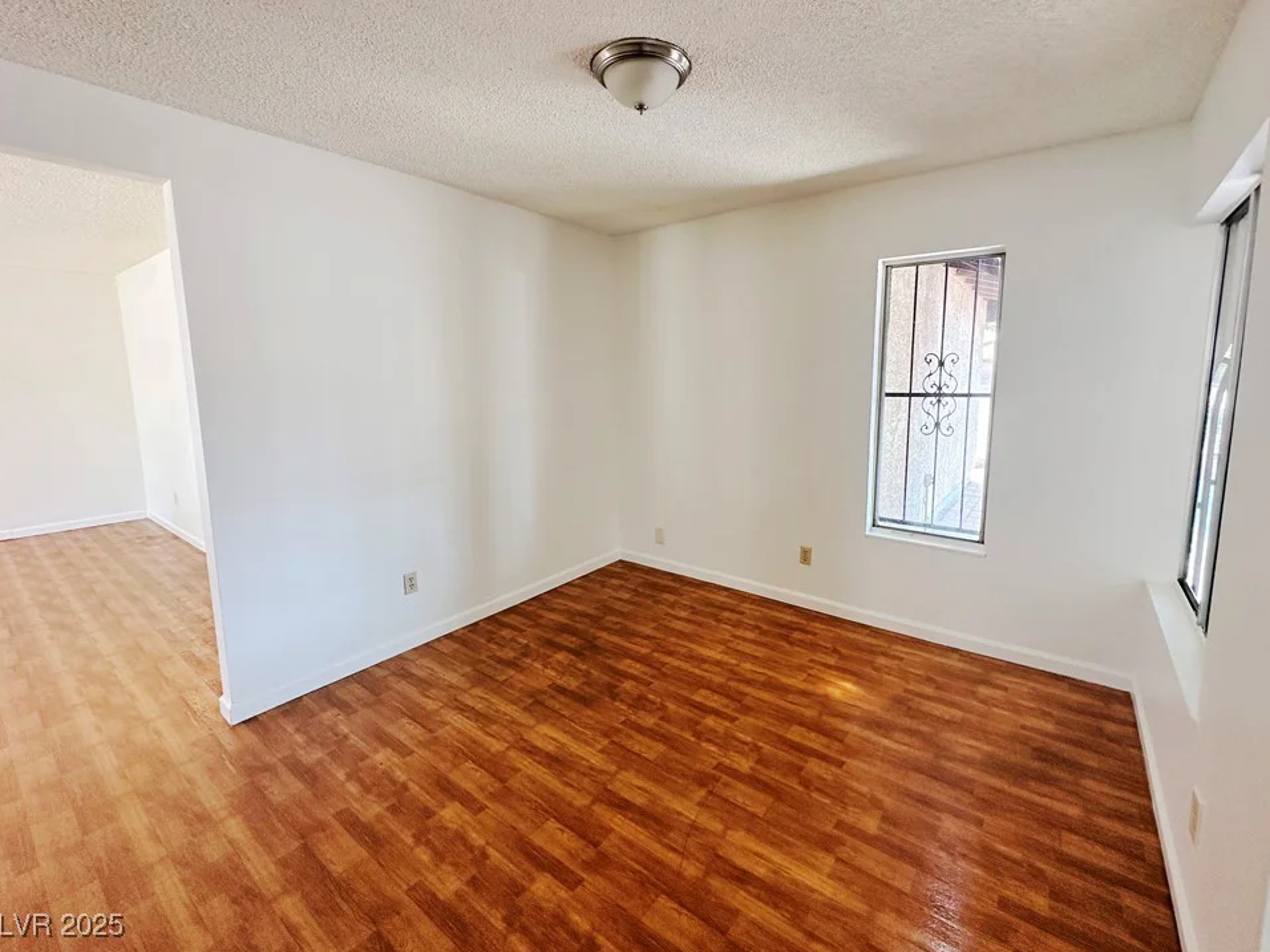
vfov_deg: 81.6
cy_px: 445
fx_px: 550
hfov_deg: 98.1
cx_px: 670
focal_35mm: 15
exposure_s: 1/99
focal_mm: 2.22
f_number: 2.2
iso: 200
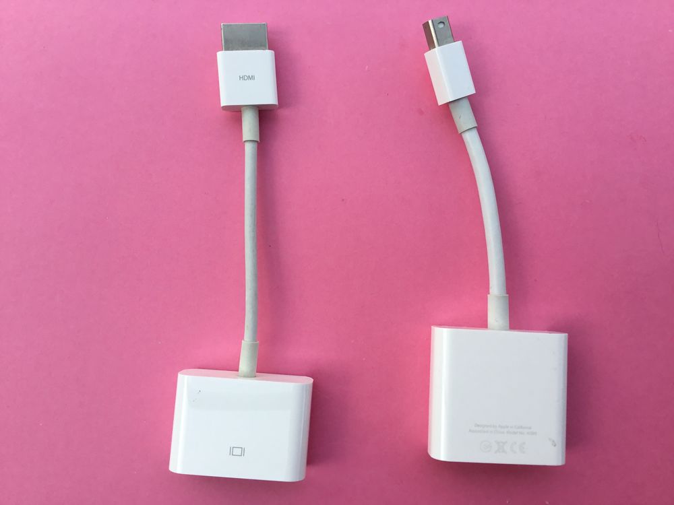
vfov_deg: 45.4
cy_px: 252
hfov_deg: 58.4
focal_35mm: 31
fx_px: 604
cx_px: 337
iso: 25
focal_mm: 3.3
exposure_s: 1/284
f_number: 2.4
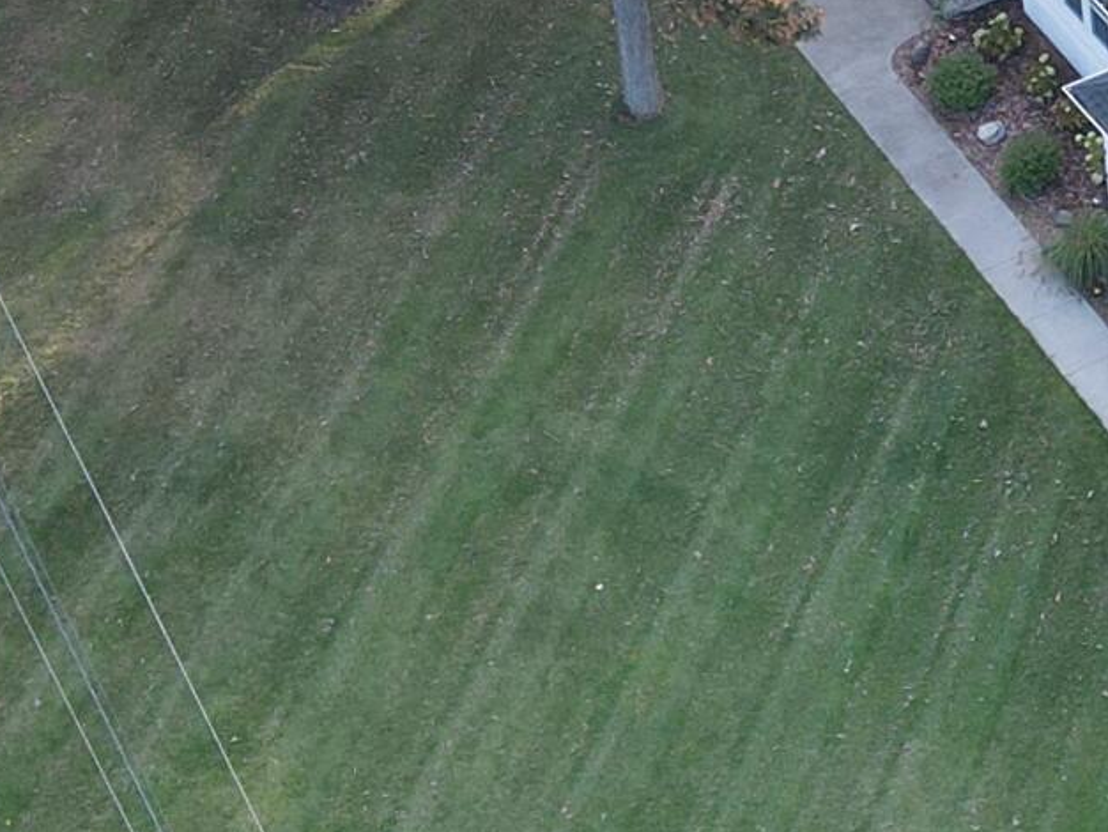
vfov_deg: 12.8
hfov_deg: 16.2
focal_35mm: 115
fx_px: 3682
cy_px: 83
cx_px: 1443
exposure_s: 1/40
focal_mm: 4.5
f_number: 2.8
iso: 100
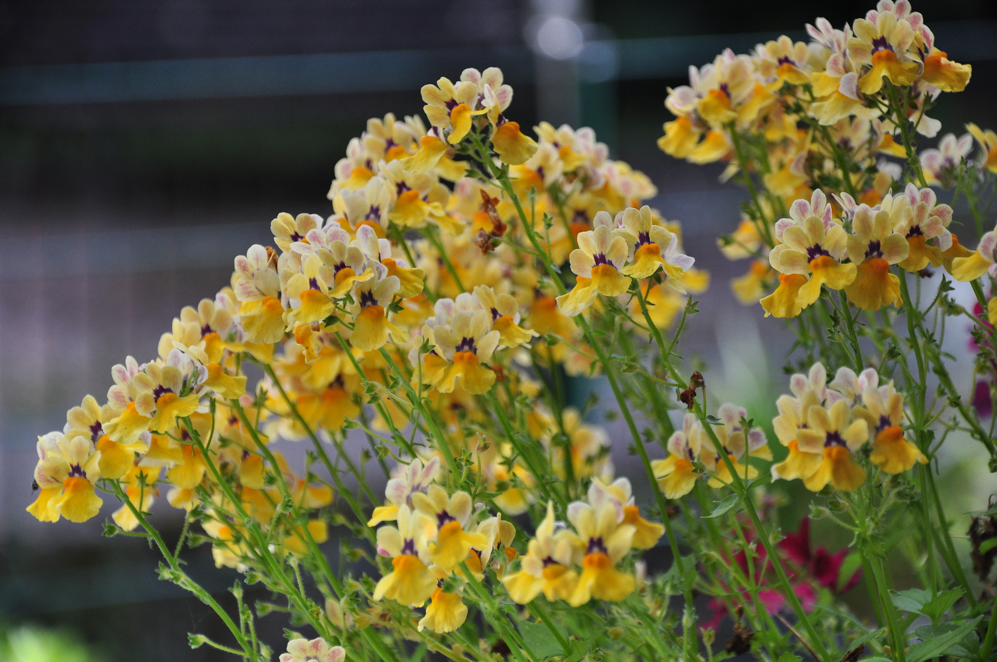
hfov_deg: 13.1
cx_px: 498
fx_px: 4356
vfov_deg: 8.7
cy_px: 331
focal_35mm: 158
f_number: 5.6
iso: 400
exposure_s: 1/250
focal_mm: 105
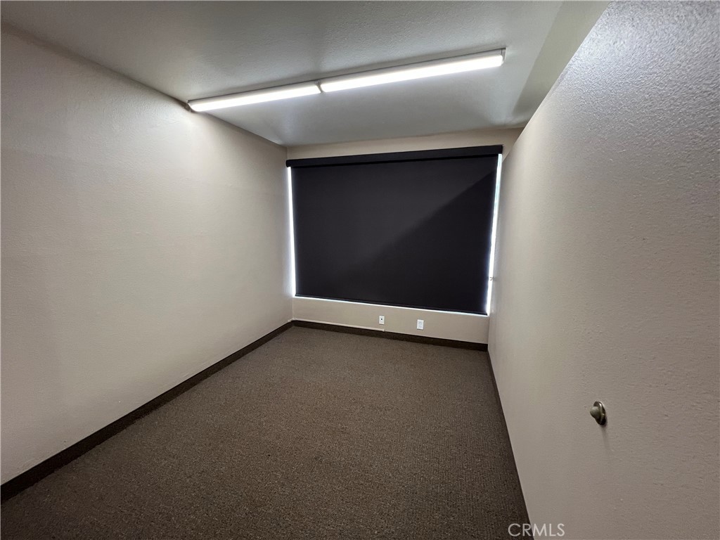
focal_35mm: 13
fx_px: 270
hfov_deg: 106.2
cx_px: 360
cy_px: 270
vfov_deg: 89.9
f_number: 1.8
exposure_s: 1/60
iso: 200
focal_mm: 1.57
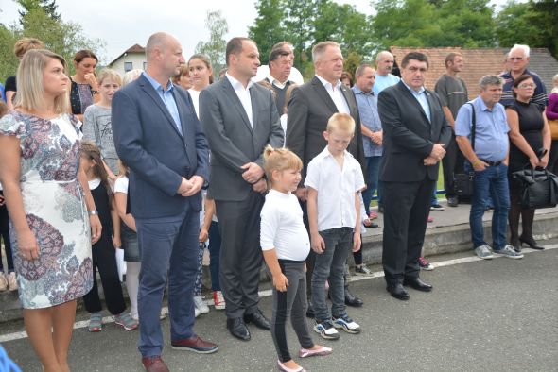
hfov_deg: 49.5
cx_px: 279
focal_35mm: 39
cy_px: 186
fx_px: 605
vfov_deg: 34.2
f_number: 4
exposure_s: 1/200
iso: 100
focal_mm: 26
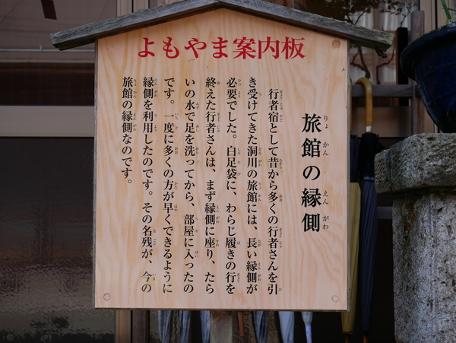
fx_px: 738
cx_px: 228
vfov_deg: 26.1
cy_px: 172
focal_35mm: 56
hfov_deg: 34.3
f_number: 5.6
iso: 200
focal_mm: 28
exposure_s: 1/160
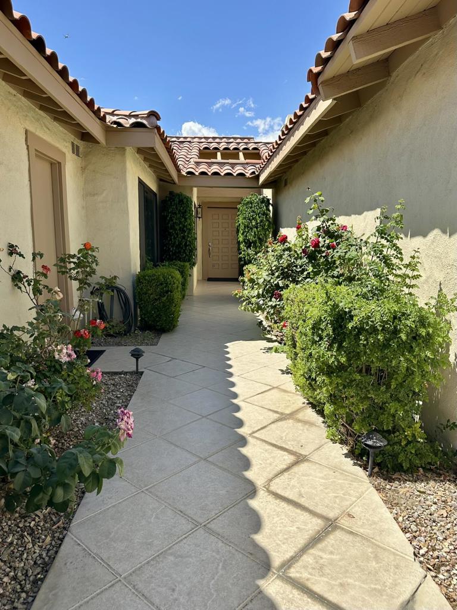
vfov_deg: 71.6
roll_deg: -0.4
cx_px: 228
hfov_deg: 56.8
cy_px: 305
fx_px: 422
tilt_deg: -8.3
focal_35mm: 24
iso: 80
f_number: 1.78
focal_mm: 6.86
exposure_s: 1/4184
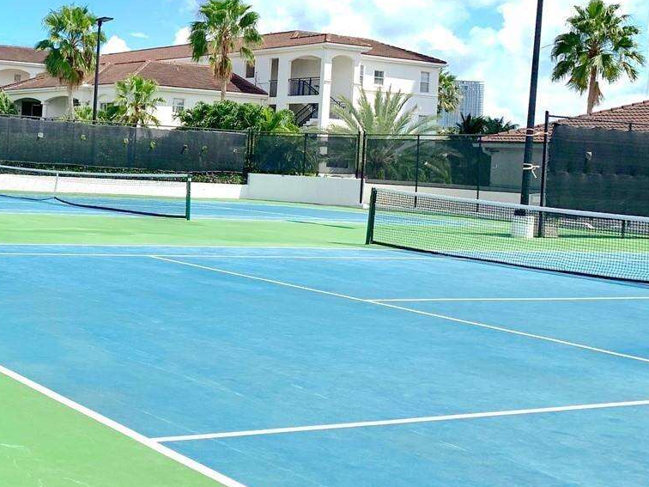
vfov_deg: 26.5
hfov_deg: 31.8
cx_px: -21
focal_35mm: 55
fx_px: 1031
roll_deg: -3.1
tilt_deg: -1.3
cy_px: 174
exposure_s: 1/2833
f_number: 1.8
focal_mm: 4.25
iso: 25
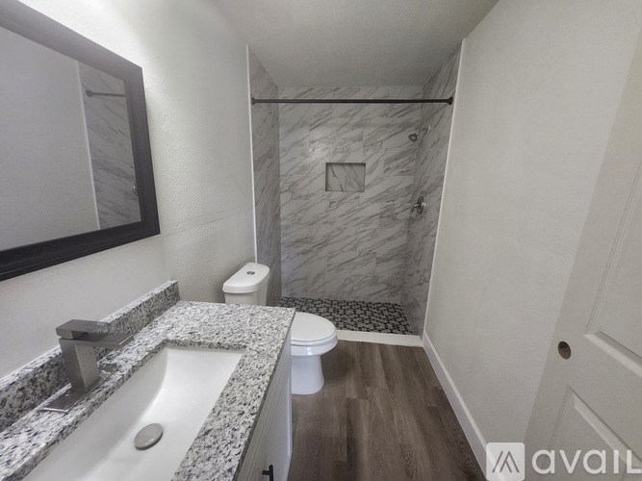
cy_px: 240
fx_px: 241
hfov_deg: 106.2
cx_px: 321
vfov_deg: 89.9
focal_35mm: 13
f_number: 2.2
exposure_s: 1/60
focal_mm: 1.74
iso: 200
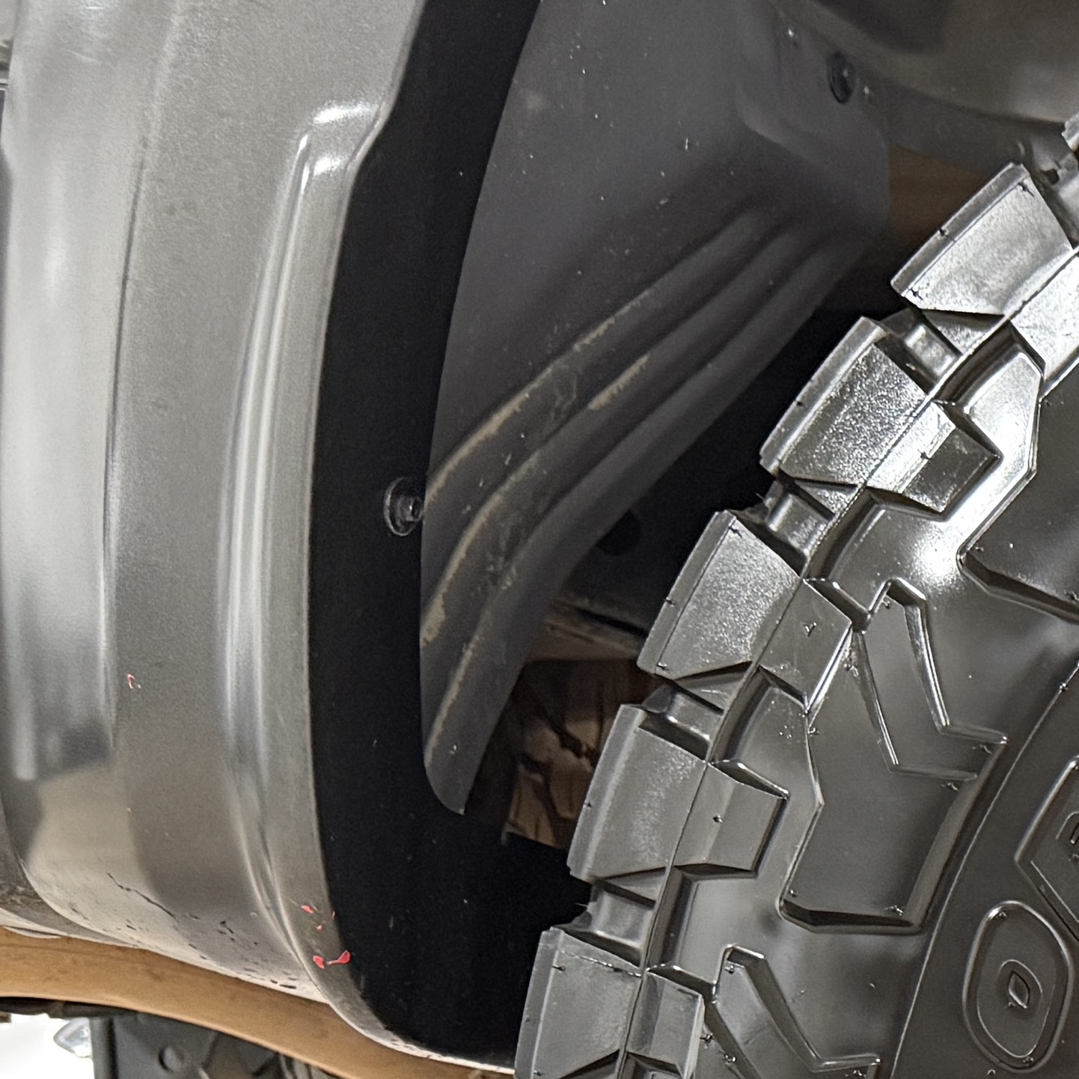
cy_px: 1286
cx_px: 2032
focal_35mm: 84
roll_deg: +1.0
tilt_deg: -4.5
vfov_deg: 19.5
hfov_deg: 16.6
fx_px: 2962
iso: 500
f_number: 1.78
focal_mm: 6.76
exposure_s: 1/60
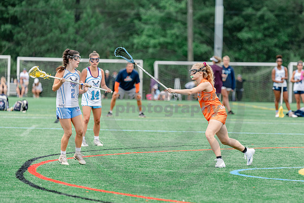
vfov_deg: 4.9
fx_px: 2386
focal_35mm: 282
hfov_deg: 7.3
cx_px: 226
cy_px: 102
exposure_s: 1/640
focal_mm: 190
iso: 250
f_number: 3
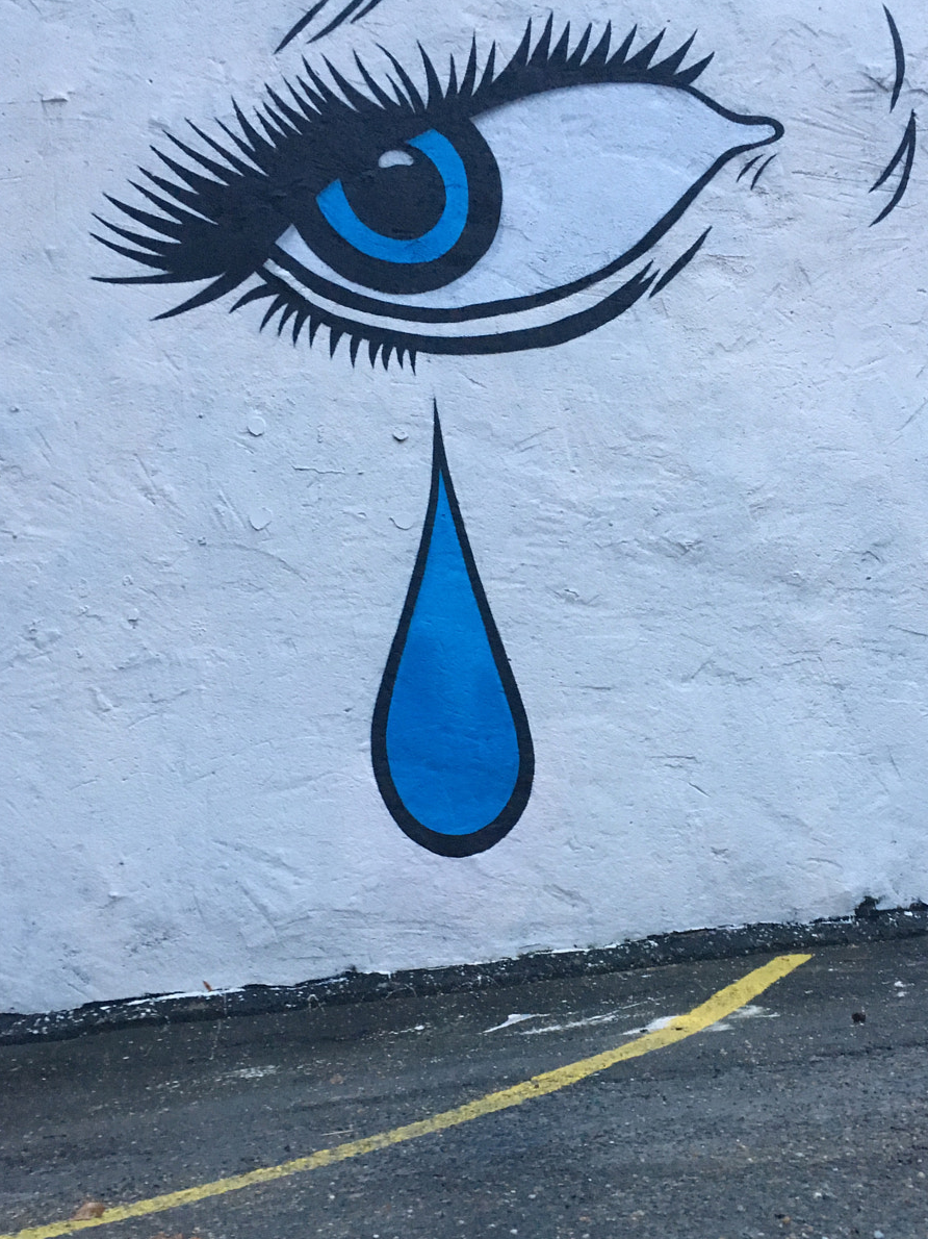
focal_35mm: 39
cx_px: 570
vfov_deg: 47.8
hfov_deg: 36.6
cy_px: 689
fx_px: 1395
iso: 160
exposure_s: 1/30
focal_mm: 4.15
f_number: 2.2
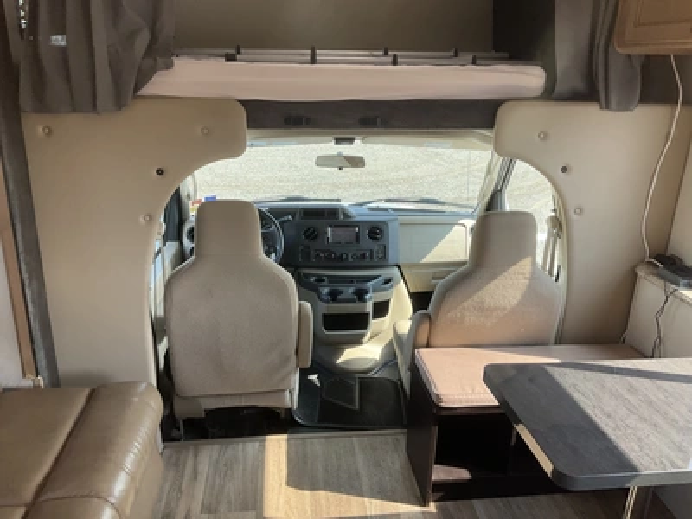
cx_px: 346
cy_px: 260
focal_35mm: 29
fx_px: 580
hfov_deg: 61.7
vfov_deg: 48.2
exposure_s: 1/122
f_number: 1.8
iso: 32
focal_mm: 3
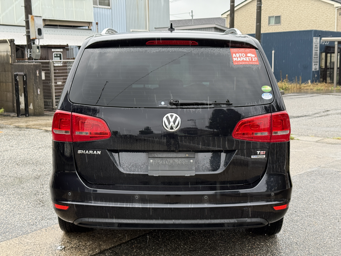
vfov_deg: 30.3
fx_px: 473
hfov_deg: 39.7
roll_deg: +1.2
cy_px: 128
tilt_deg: -7.5
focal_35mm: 48
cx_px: 170
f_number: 1.78
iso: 80
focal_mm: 6.76
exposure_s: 1/260
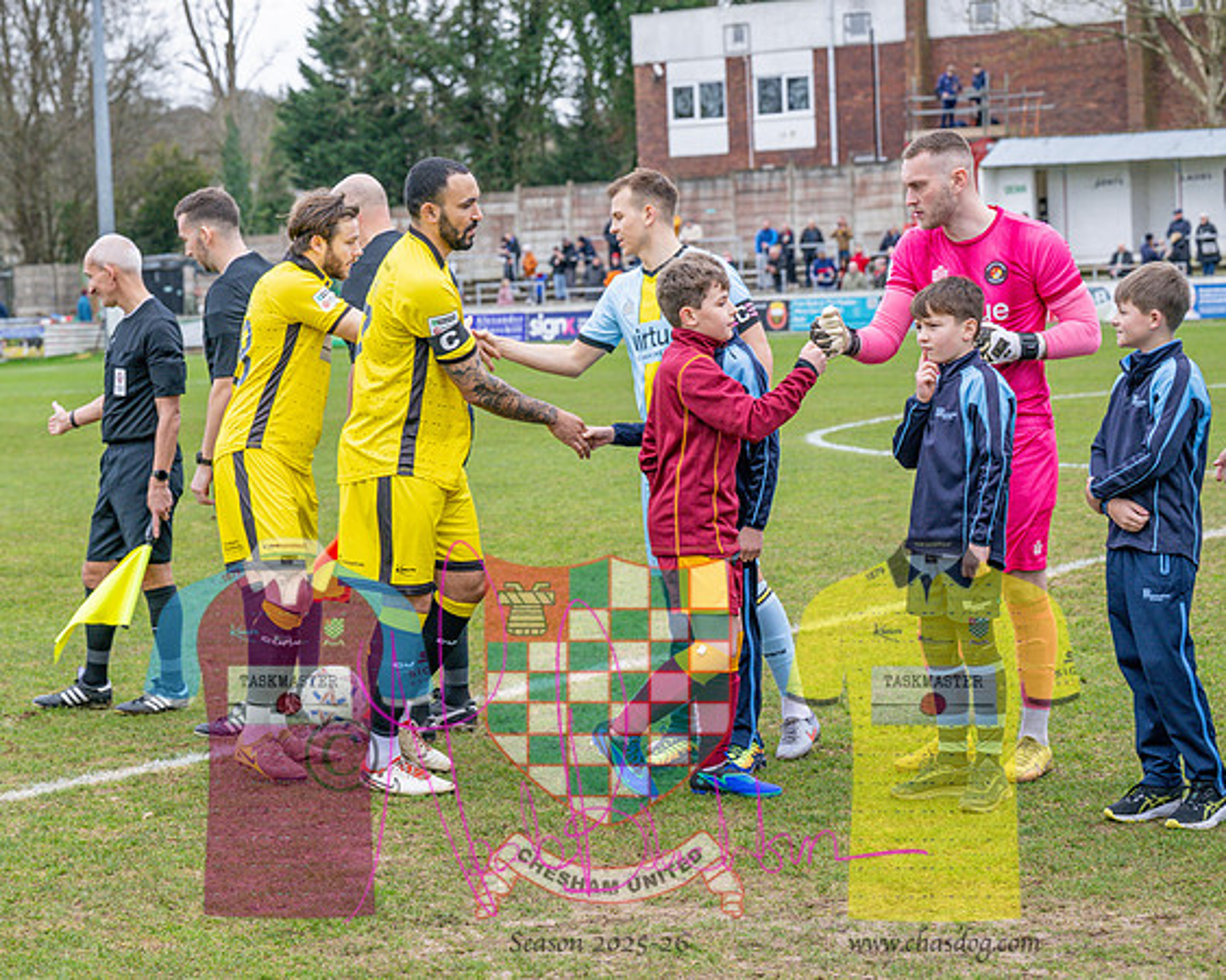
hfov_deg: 21.7
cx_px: 452
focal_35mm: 88
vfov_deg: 17.5
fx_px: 3188
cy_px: 453
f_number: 5
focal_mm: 70
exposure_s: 1/500
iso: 400
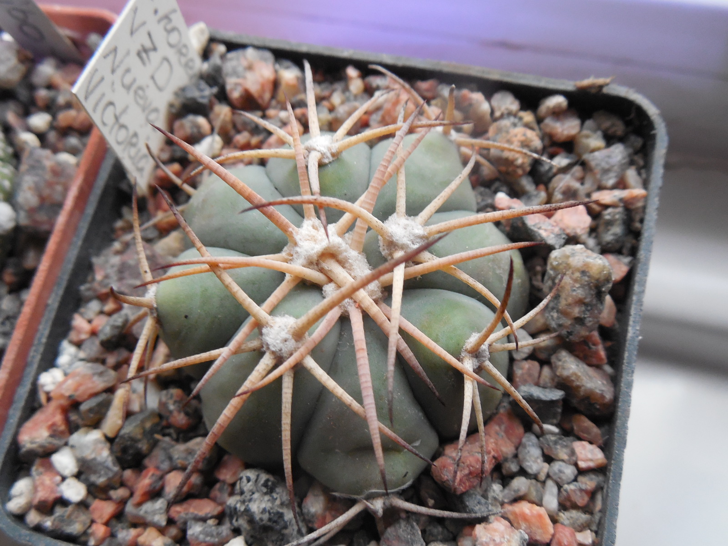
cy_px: 273
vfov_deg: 45.4
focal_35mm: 31
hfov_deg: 58.4
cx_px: 364
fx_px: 652
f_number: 3.6
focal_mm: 5.6
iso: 400
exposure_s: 1/30
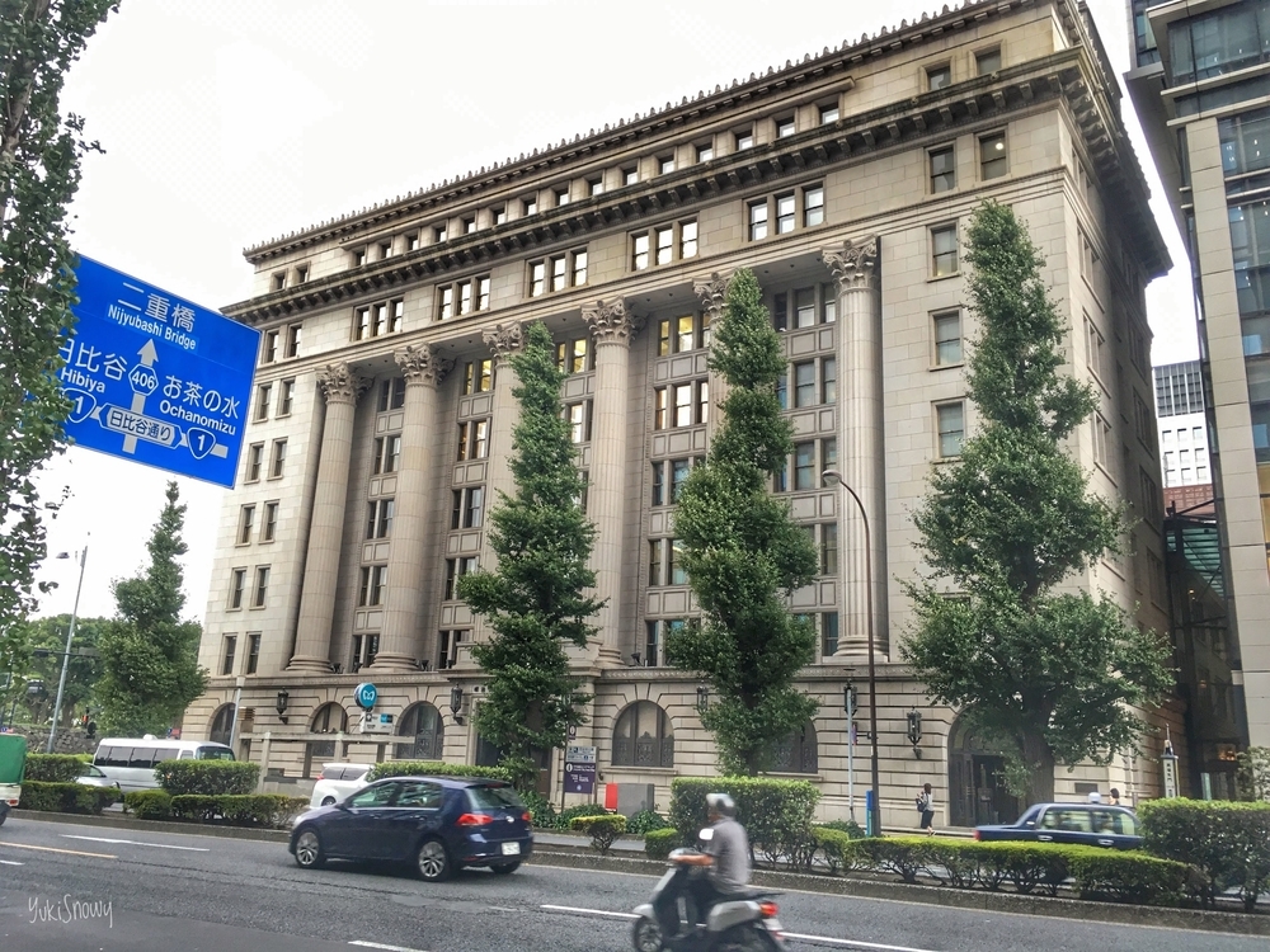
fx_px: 1064
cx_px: 635
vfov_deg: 48.2
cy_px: 476
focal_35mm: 29
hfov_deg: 61.7
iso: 32
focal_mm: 4.15
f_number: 2.2
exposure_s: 1/30
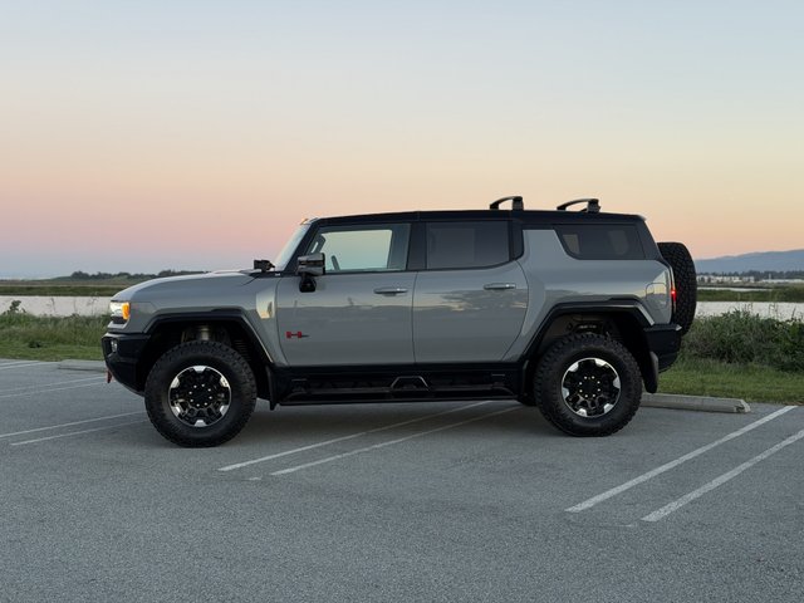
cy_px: 302
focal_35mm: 48
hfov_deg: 39.7
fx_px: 1115
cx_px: 402
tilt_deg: -1.2
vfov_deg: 30.3
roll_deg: -0.1
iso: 64
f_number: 1.78
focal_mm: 6.76
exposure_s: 1/121
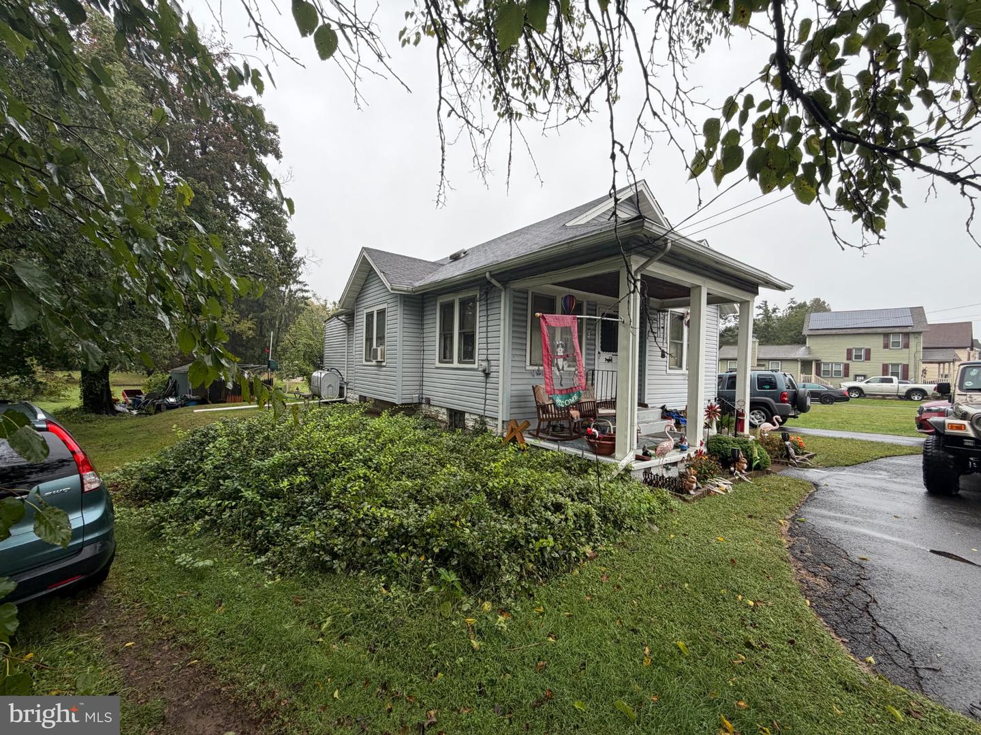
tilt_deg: -1.0
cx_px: 490
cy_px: 368
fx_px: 397
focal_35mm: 14
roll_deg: -1.5
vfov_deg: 85.7
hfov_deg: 102.1
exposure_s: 1/490
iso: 64
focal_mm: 2.22
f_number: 2.2
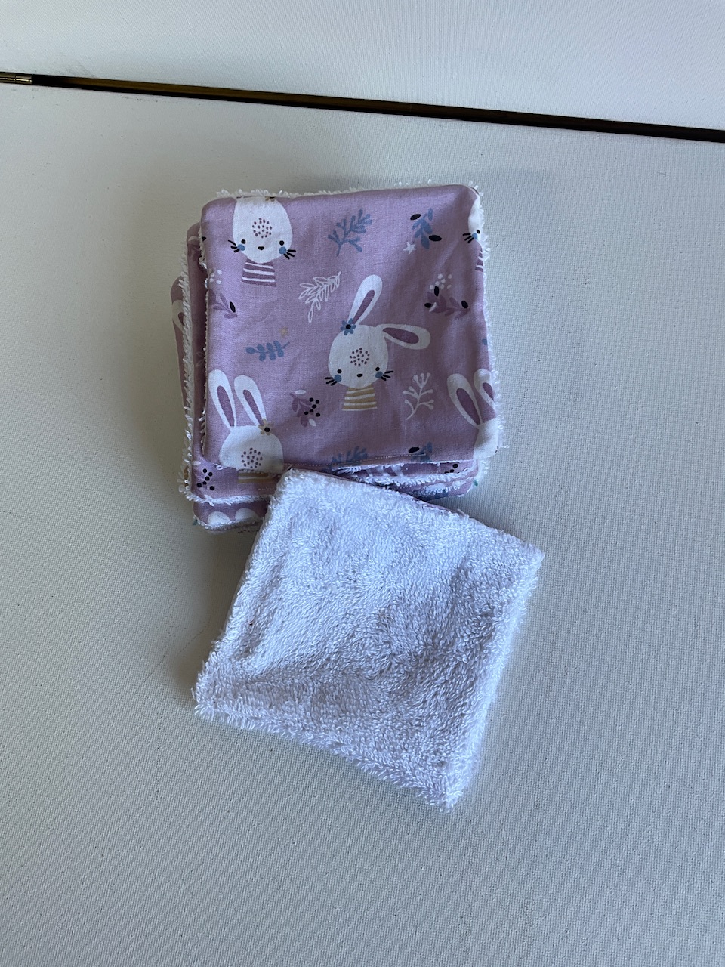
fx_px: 810
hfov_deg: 48.2
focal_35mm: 29
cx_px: 362
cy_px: 484
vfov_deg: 61.7
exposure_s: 1/100
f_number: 1.8
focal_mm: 3
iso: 20
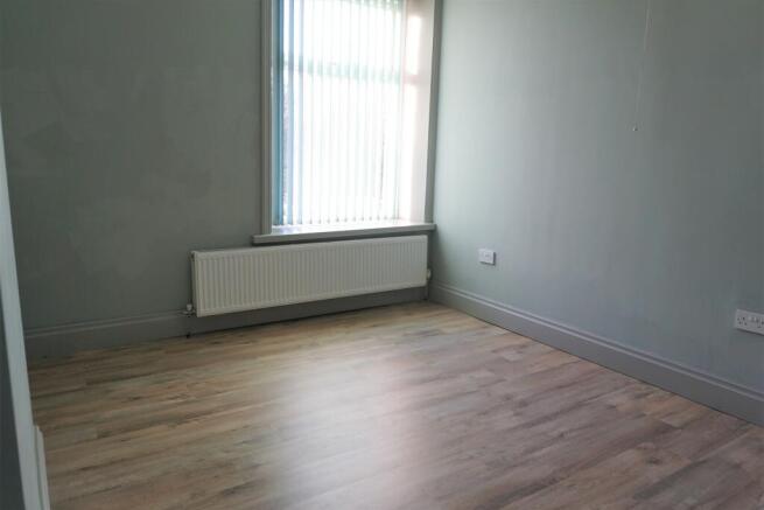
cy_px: 255
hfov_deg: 73.7
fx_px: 509
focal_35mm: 24
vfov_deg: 53.2
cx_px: 382
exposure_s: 1/60
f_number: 4
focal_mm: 16
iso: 160
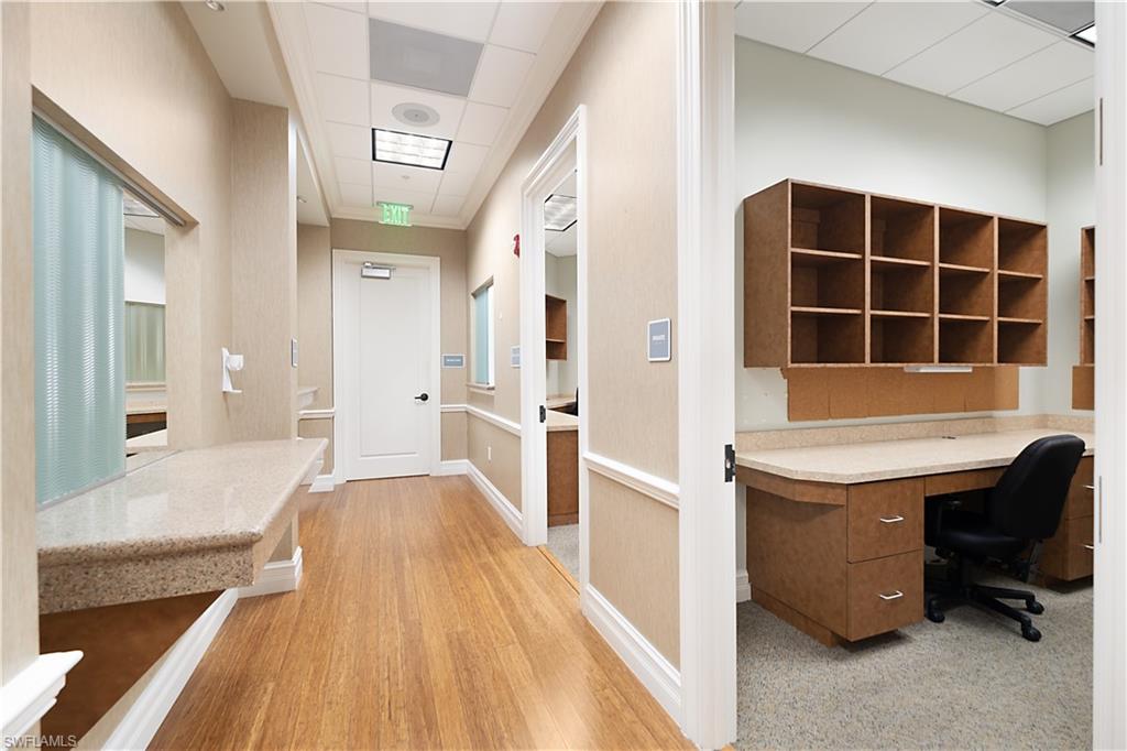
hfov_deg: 100.4
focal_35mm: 15
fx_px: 469
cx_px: 564
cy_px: 376
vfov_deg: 77.3
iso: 200
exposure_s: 1/5
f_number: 4
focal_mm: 10
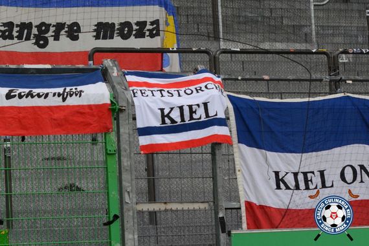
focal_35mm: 105
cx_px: 184
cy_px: 123
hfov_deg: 19.5
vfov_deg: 13.0
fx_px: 1076
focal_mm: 70
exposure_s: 1/1600
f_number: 3.5
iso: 1000
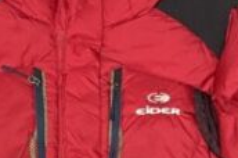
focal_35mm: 84
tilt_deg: -89.6
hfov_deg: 24.2
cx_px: 94
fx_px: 554
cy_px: 123
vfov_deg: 16.1
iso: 200
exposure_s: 1/50
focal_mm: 4.2
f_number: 1.6
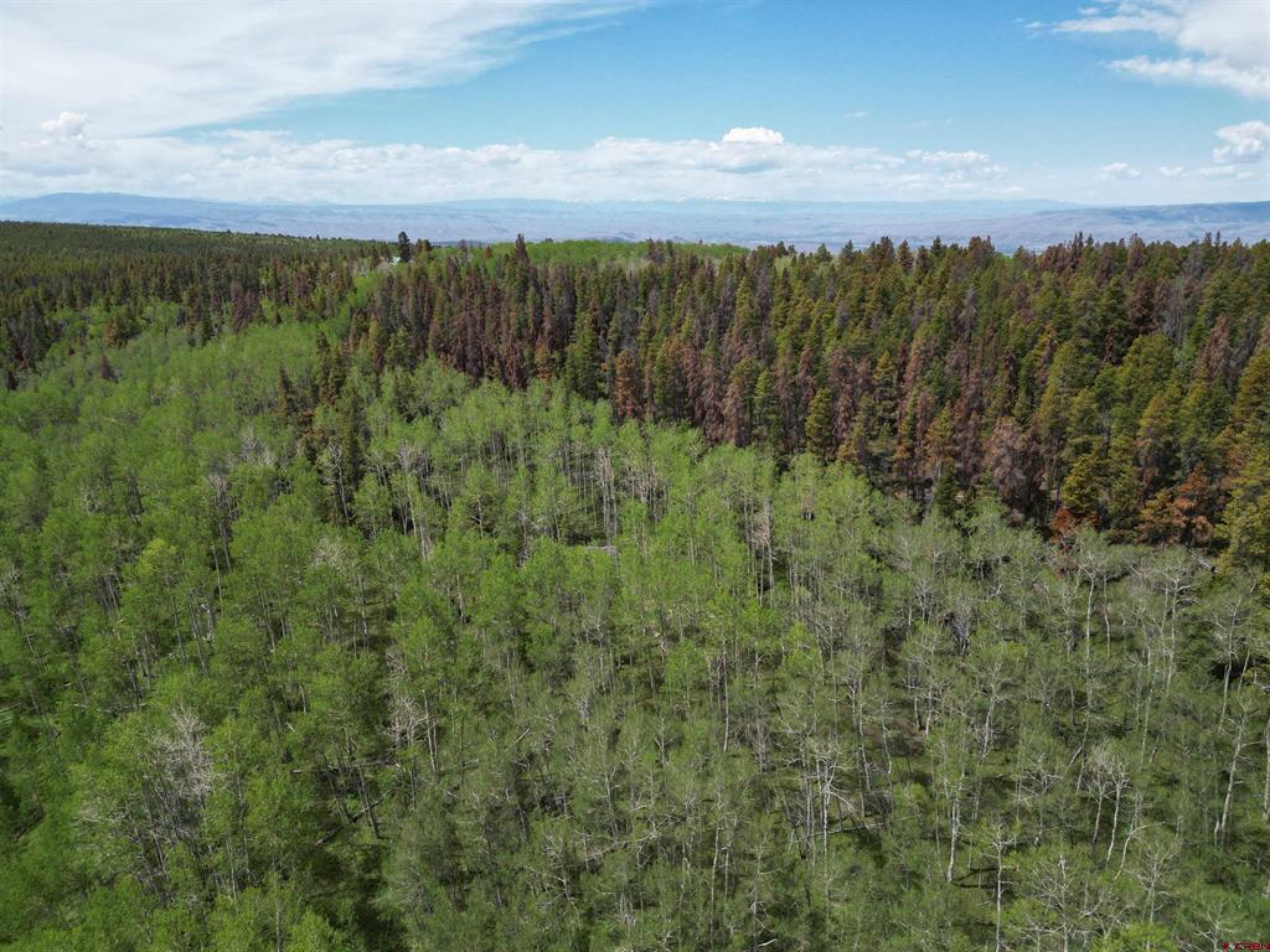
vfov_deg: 56.8
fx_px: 881
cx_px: 635
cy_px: 476
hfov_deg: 71.6
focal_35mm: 24
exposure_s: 1/3200
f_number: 1.7
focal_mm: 6.72
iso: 200
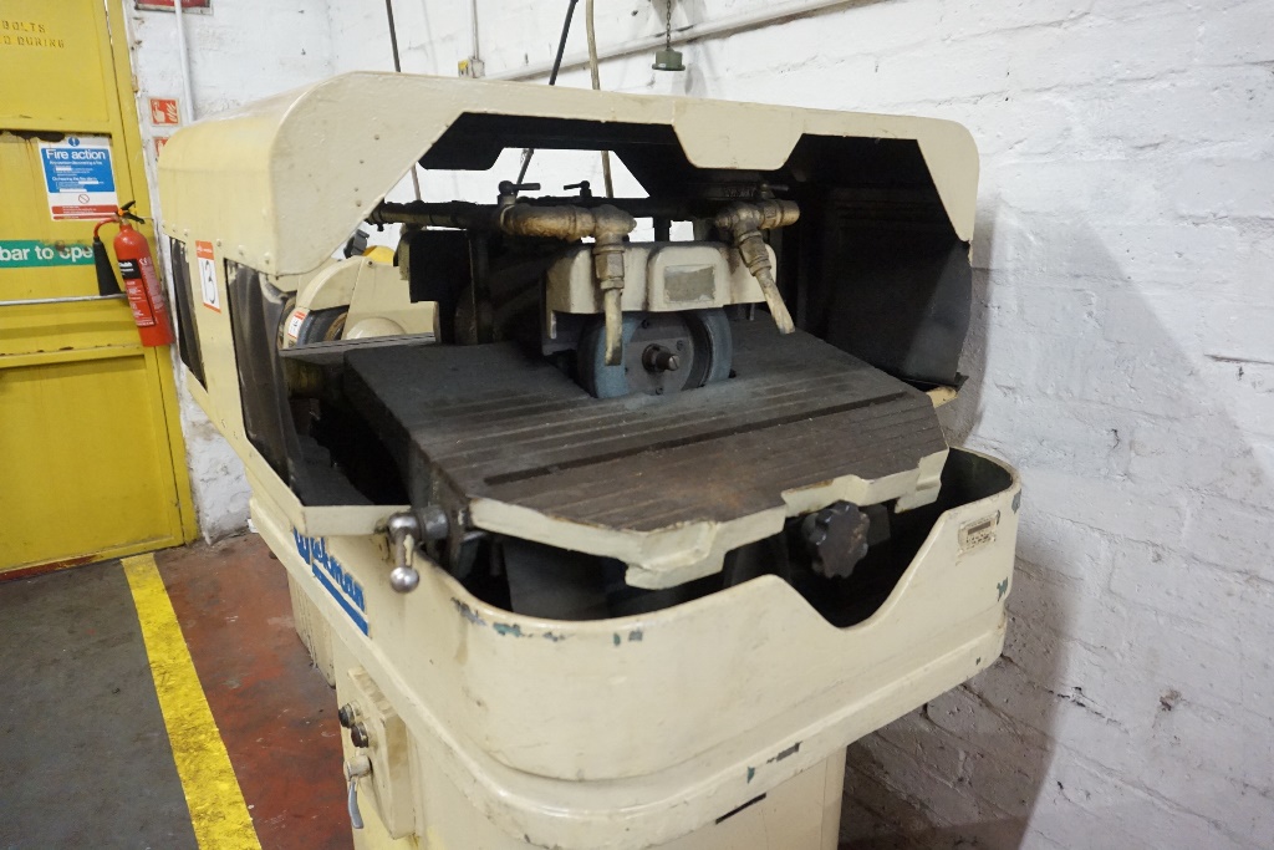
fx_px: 849
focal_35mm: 24
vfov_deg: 53.1
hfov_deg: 73.7
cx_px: 637
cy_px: 425
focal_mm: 16
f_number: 3.5
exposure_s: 1/125
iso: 3200
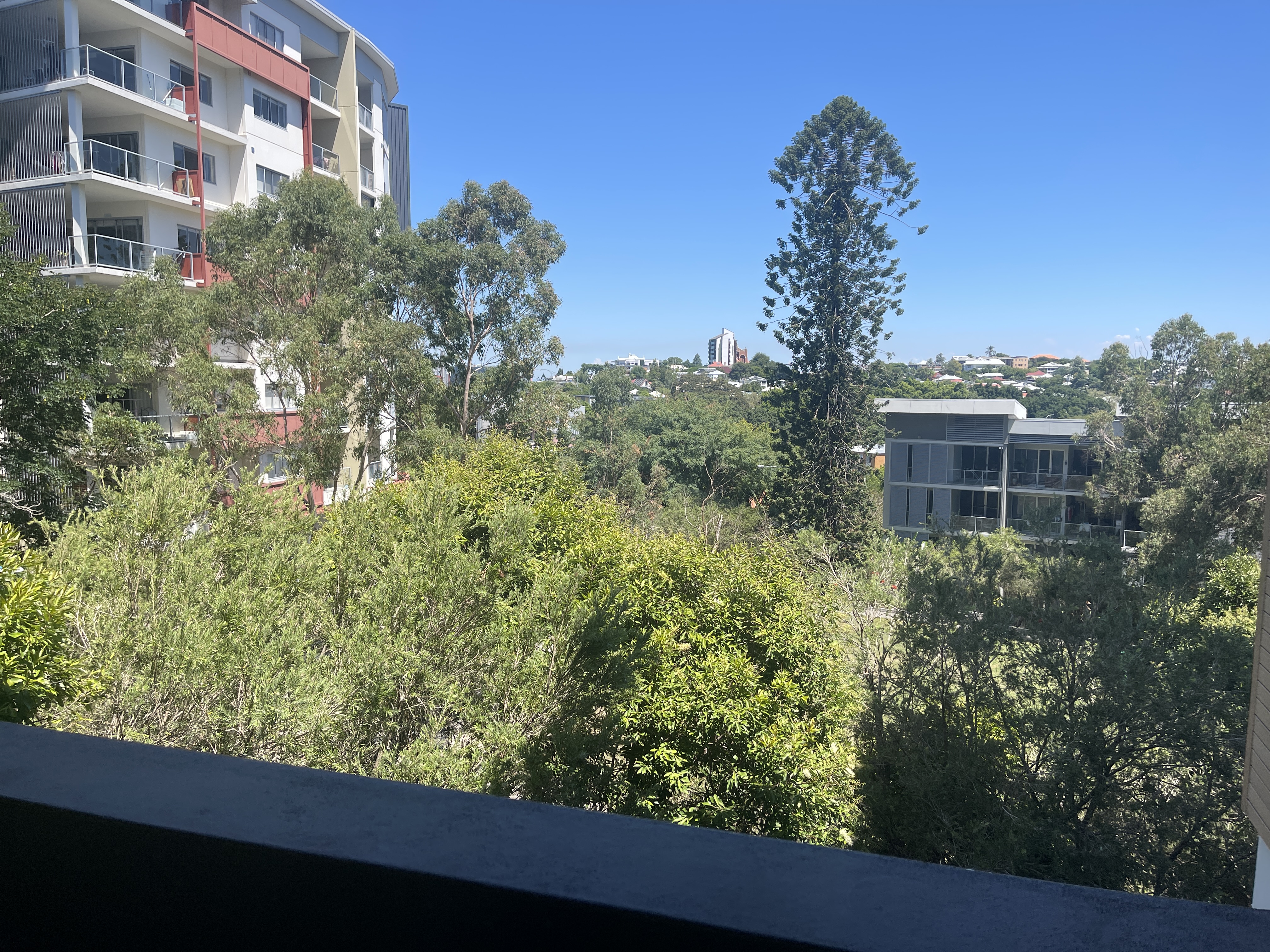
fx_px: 954
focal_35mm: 26
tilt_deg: -5.4
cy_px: 476
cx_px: 635
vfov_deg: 53.1
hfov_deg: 67.3
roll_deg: -0.5
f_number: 1.6
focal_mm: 5.1
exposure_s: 1/2165
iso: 32
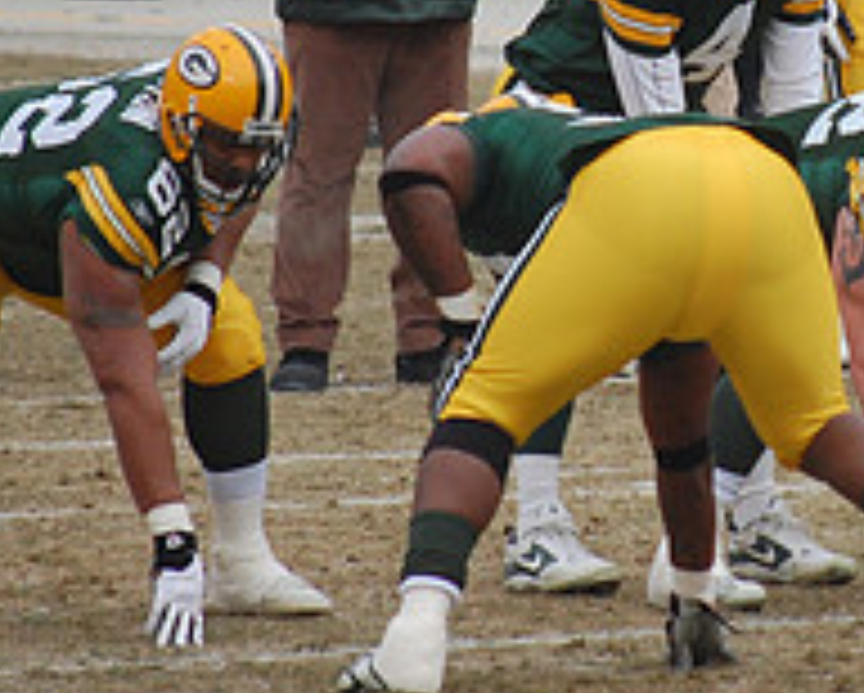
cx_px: 756
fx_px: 21758
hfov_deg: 2.3
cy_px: 81
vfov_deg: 1.8
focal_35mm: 850
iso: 800
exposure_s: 1/1250
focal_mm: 200
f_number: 5.6
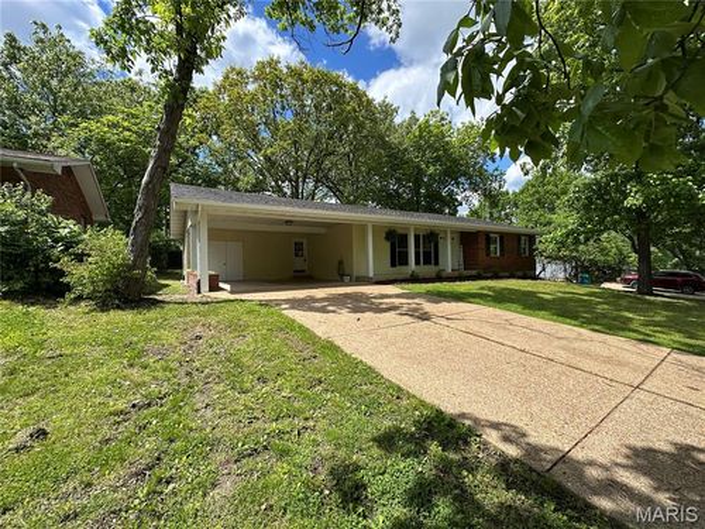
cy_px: 264
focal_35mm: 14
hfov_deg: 102.1
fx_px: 285
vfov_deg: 85.7
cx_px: 352
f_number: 2.2
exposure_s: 1/1435
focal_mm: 2.22
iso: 50
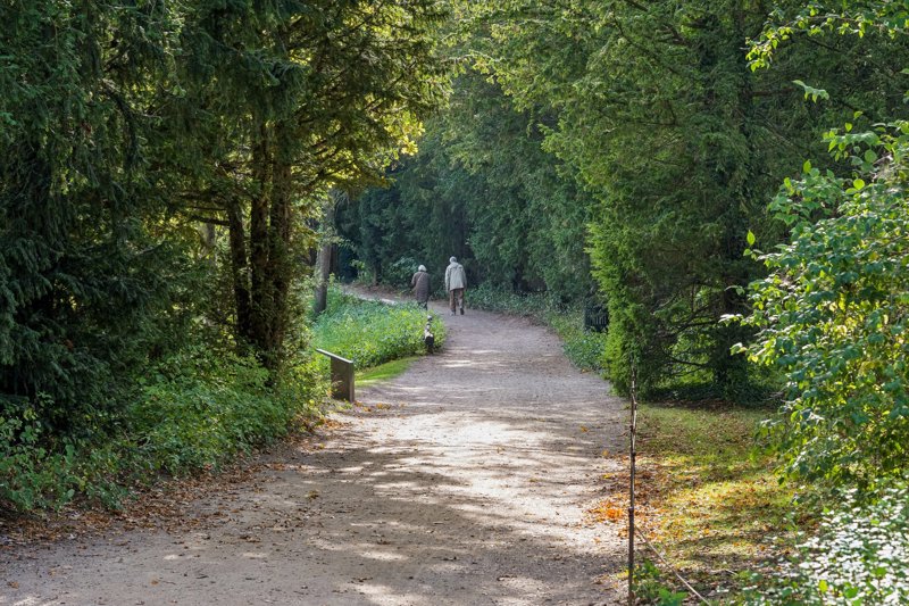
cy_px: 303
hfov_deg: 19.5
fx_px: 2651
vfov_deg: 13.0
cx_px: 454
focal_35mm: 105
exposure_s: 1/80
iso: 250
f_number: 8
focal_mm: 70
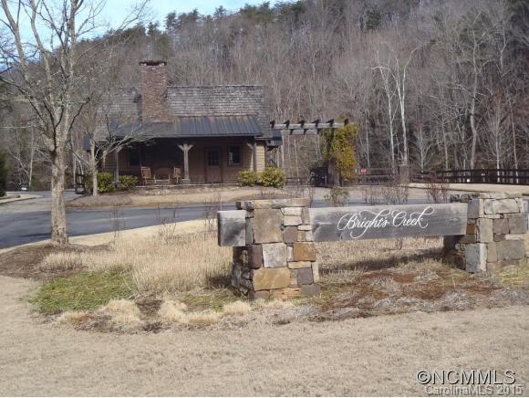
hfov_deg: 38.9
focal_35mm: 49
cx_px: 264
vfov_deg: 29.7
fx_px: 749
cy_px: 199
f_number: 5.6
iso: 80
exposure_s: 1/200
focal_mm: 8.89
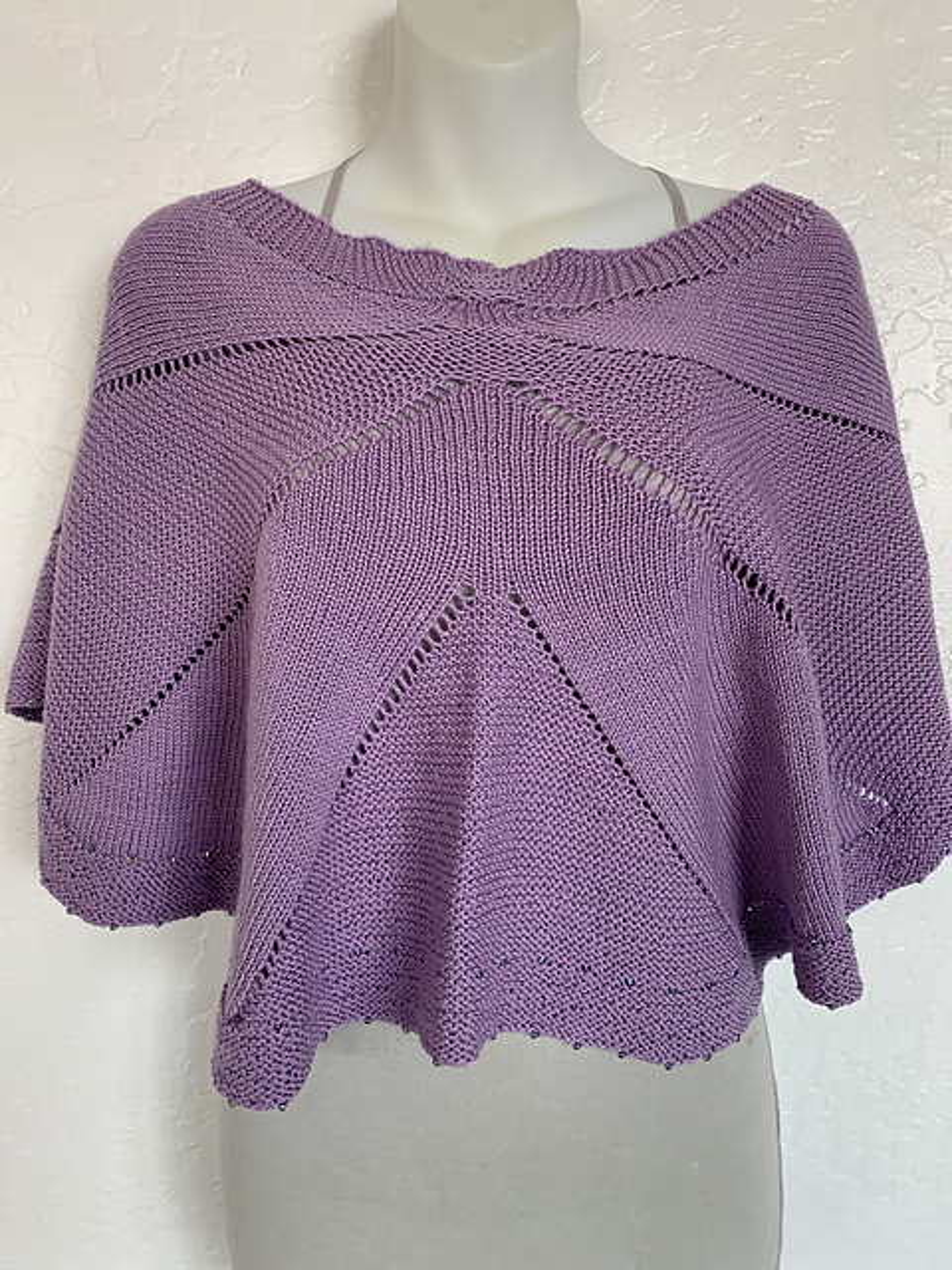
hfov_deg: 53.1
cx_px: 476
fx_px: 953
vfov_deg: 67.3
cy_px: 635
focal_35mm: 26
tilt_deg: -7.6
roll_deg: +0.6
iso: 64
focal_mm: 4.25
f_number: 1.8
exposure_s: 1/121
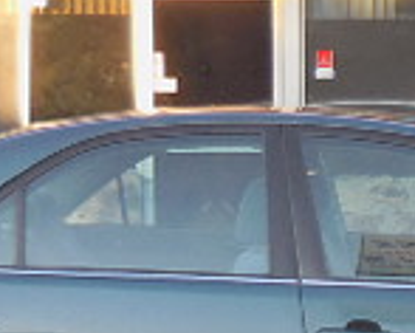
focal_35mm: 106
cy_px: 152
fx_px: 1304
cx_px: 347
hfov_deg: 17.9
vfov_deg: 14.6
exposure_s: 1/250
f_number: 3.3
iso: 250
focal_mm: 4.5
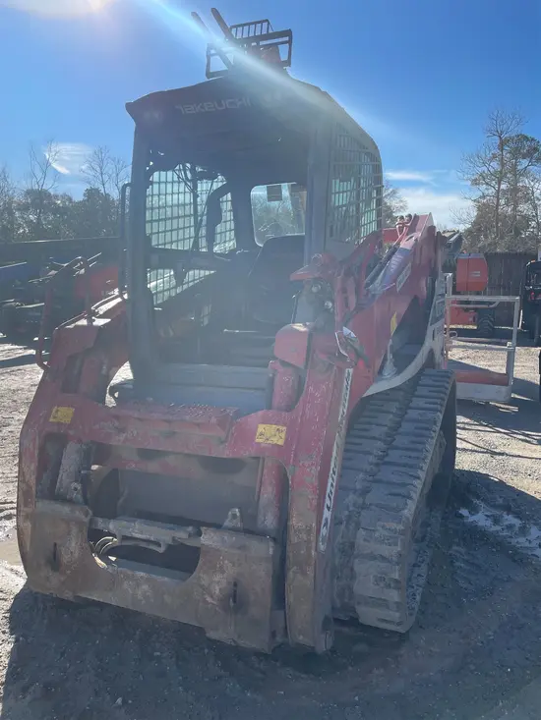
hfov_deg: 53.1
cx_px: 270
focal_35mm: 26
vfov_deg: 67.3
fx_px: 542
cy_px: 360
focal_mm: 4.2
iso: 50
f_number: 1.6
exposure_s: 1/4292
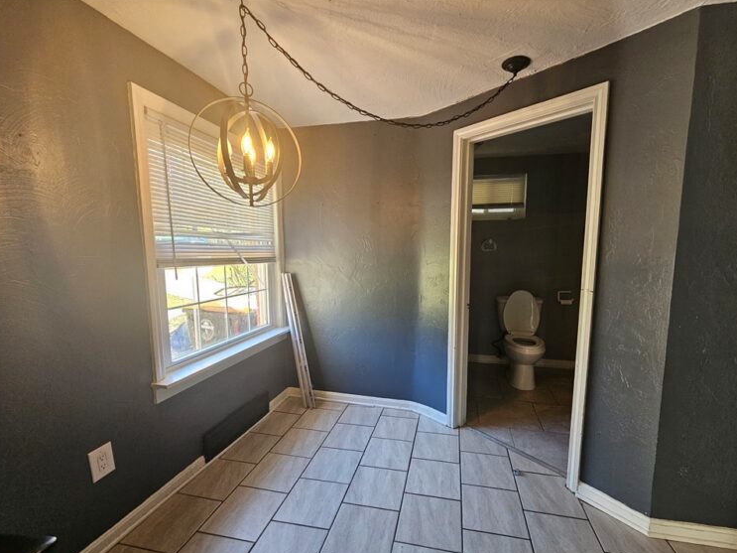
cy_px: 292
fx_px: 298
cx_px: 387
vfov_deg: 85.6
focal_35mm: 14
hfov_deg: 102.0
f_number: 2.2
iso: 320
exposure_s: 1/100
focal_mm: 2.2
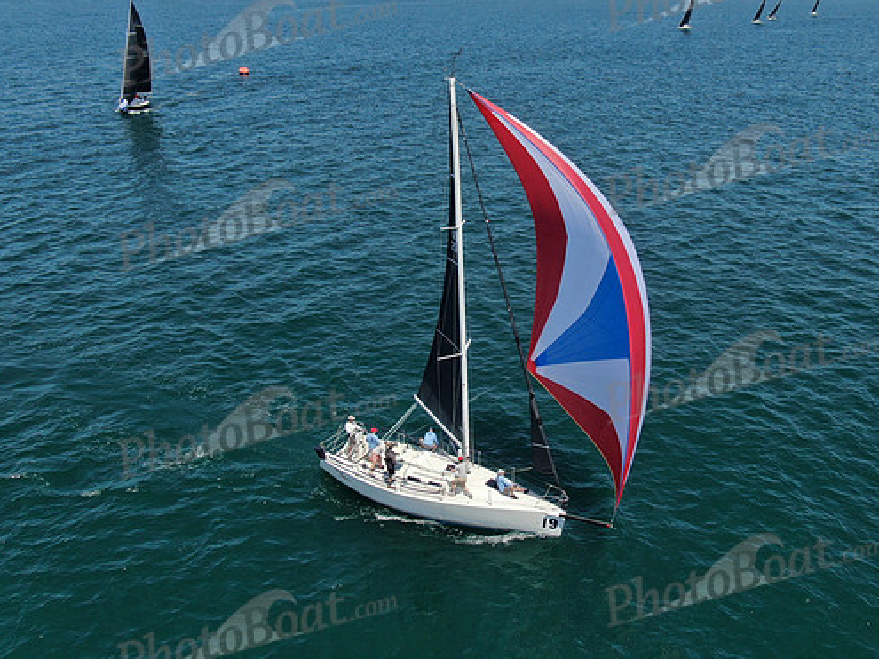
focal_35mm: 34
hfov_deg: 53.8
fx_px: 863
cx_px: 503
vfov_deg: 41.7
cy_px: 296
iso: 100
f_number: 3
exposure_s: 1/1600
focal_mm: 5
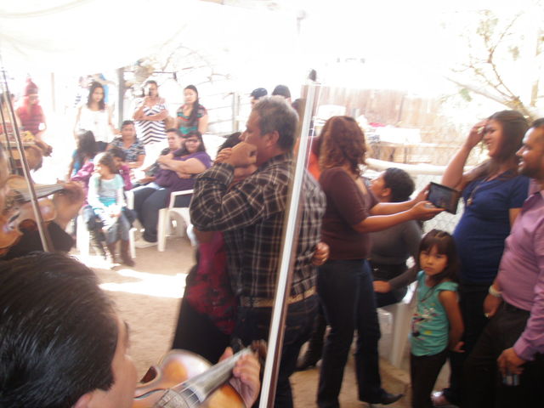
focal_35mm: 38
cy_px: 204
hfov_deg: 49.0
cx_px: 272
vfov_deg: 37.7
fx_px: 597
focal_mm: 6.7
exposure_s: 1/30
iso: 100
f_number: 3.5
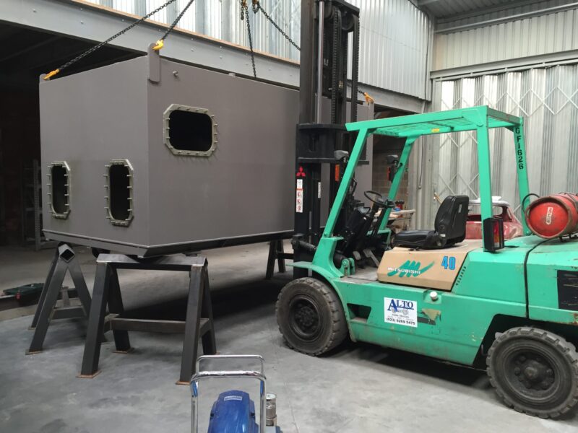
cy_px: 216
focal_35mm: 29
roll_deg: -0.8
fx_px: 484
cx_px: 289
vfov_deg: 48.2
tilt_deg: -4.0
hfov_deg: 61.7
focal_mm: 4.15
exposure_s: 1/30
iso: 64
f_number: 2.2
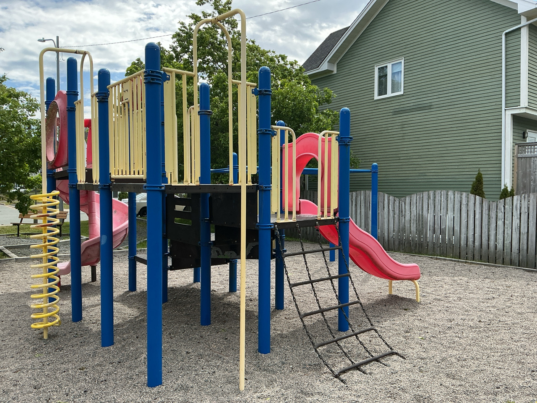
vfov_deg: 48.2
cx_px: 268
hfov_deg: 61.7
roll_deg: +0.1
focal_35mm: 29
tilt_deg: -1.0
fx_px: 450
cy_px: 202
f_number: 1.8
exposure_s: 1/804
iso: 25
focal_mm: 3
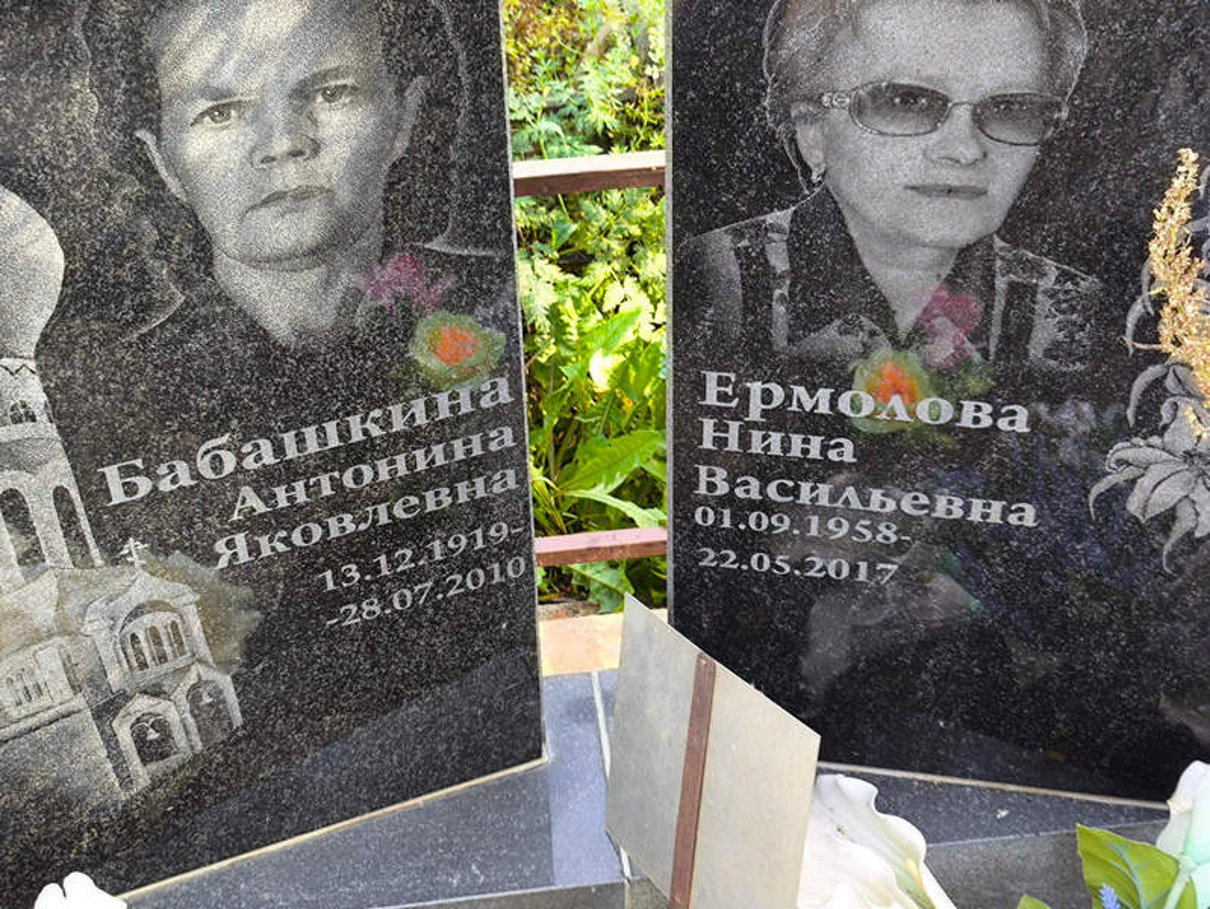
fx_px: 1749
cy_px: 454
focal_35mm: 50
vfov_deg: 29.1
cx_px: 605
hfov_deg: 38.2
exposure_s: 1/50
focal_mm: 4.71
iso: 64
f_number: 1.7
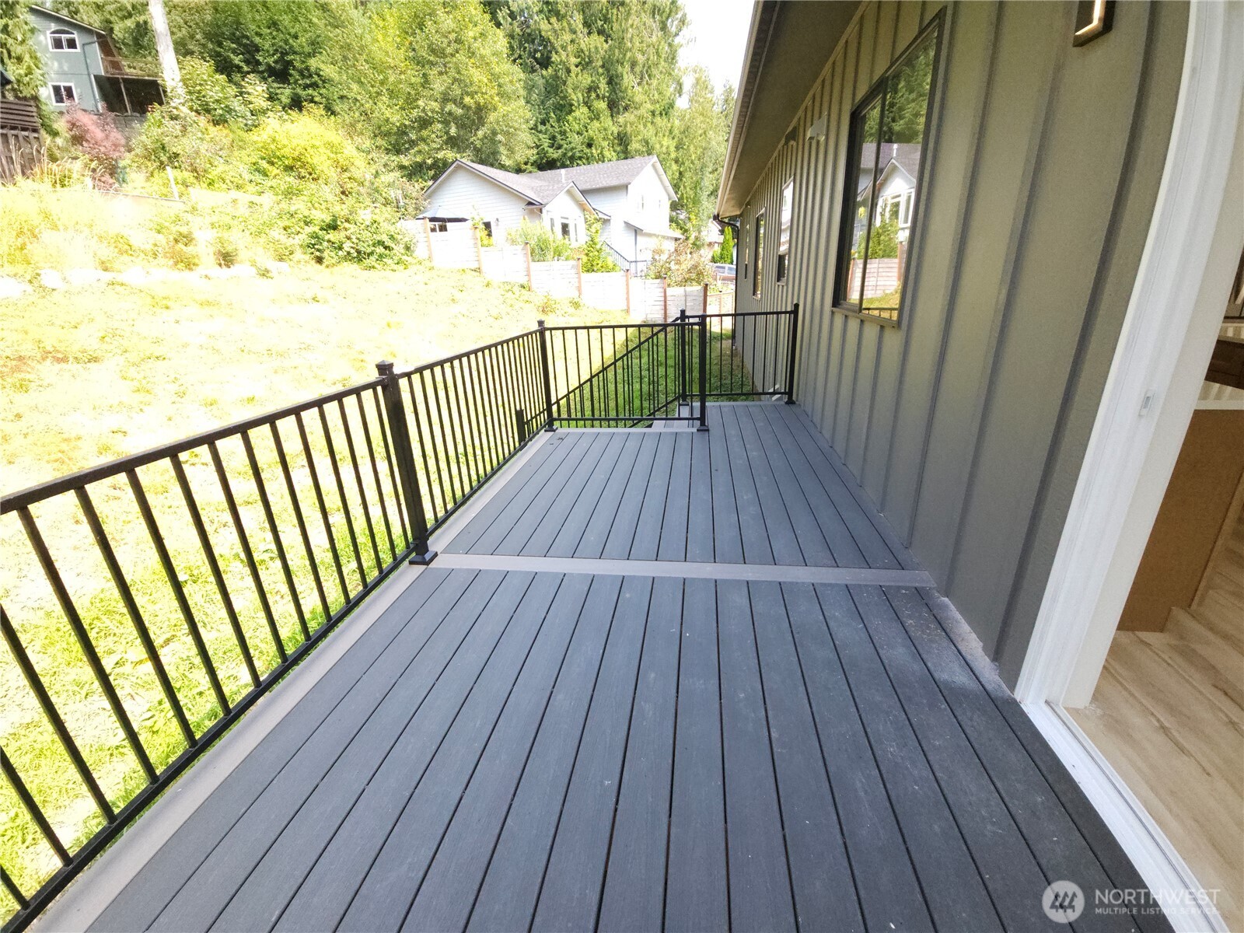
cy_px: 466
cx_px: 622
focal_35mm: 13
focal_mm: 2.2
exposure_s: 1/1000
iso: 400
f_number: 2.2
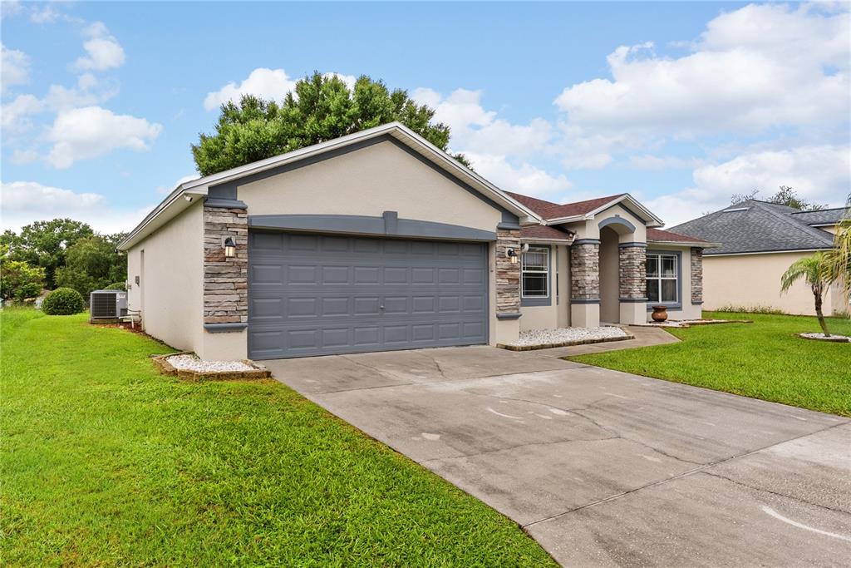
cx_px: 426
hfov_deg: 76.1
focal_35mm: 23
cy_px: 284
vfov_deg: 55.1
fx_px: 544
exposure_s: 1/30
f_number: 8
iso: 100
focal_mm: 23
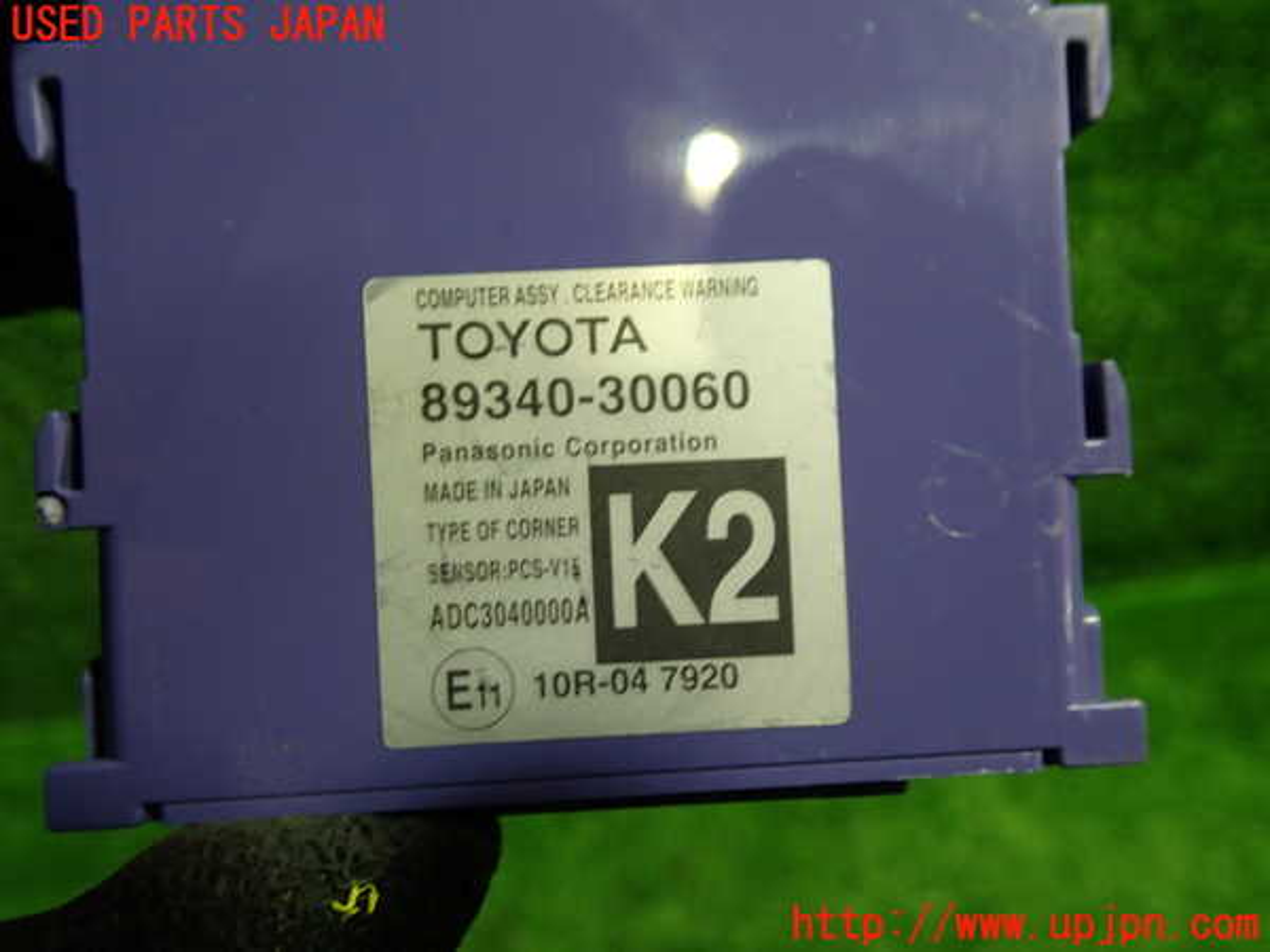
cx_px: 635
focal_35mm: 30
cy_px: 476
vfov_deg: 46.8
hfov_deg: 60.0
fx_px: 1101
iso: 200
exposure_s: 1/40
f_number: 2.3
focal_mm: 5.4
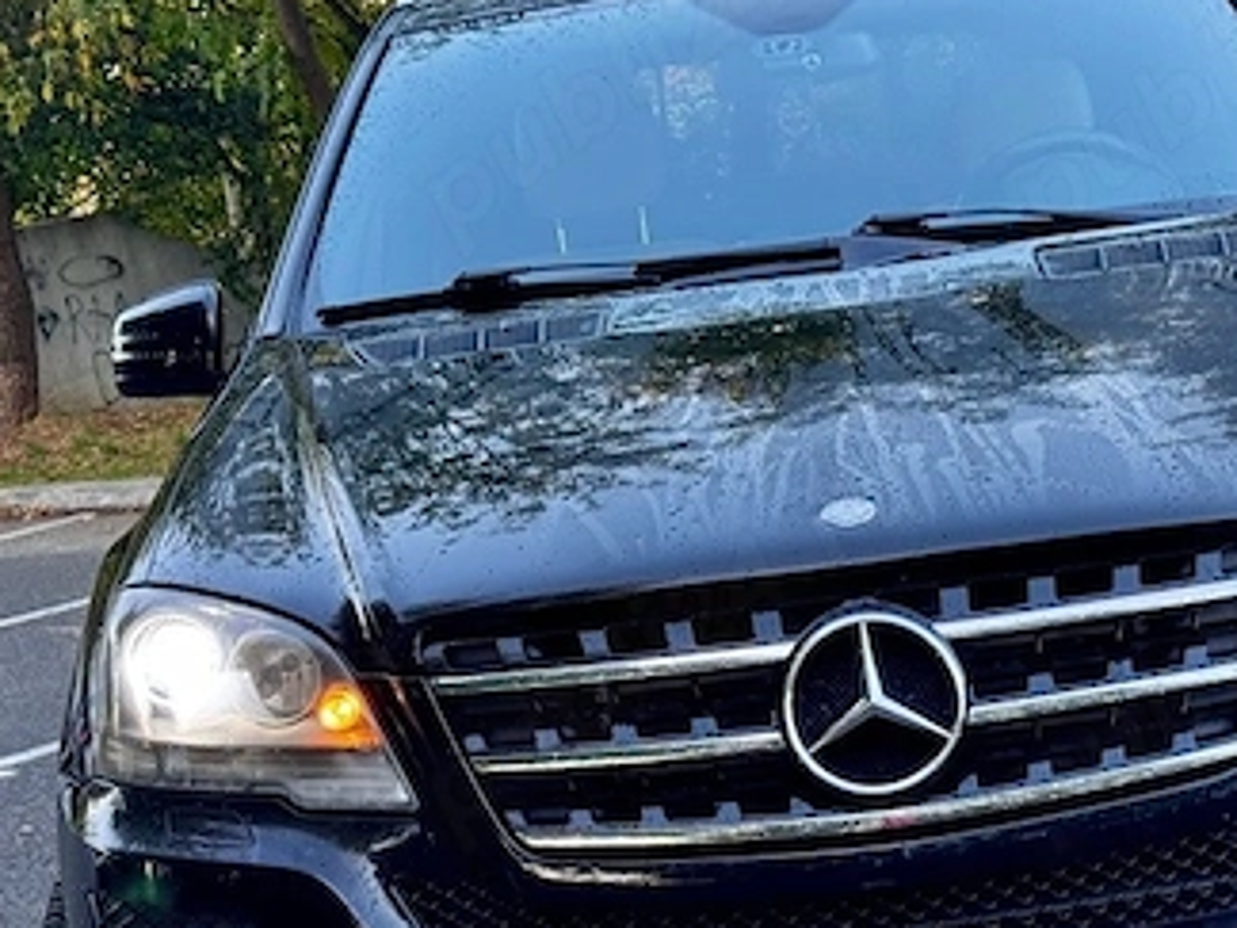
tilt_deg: -16.1
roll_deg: +9.9
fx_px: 3180
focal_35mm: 89
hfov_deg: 21.9
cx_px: 821
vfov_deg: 16.5
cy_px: 661
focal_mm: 6.76
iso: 80
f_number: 1.78
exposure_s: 1/89
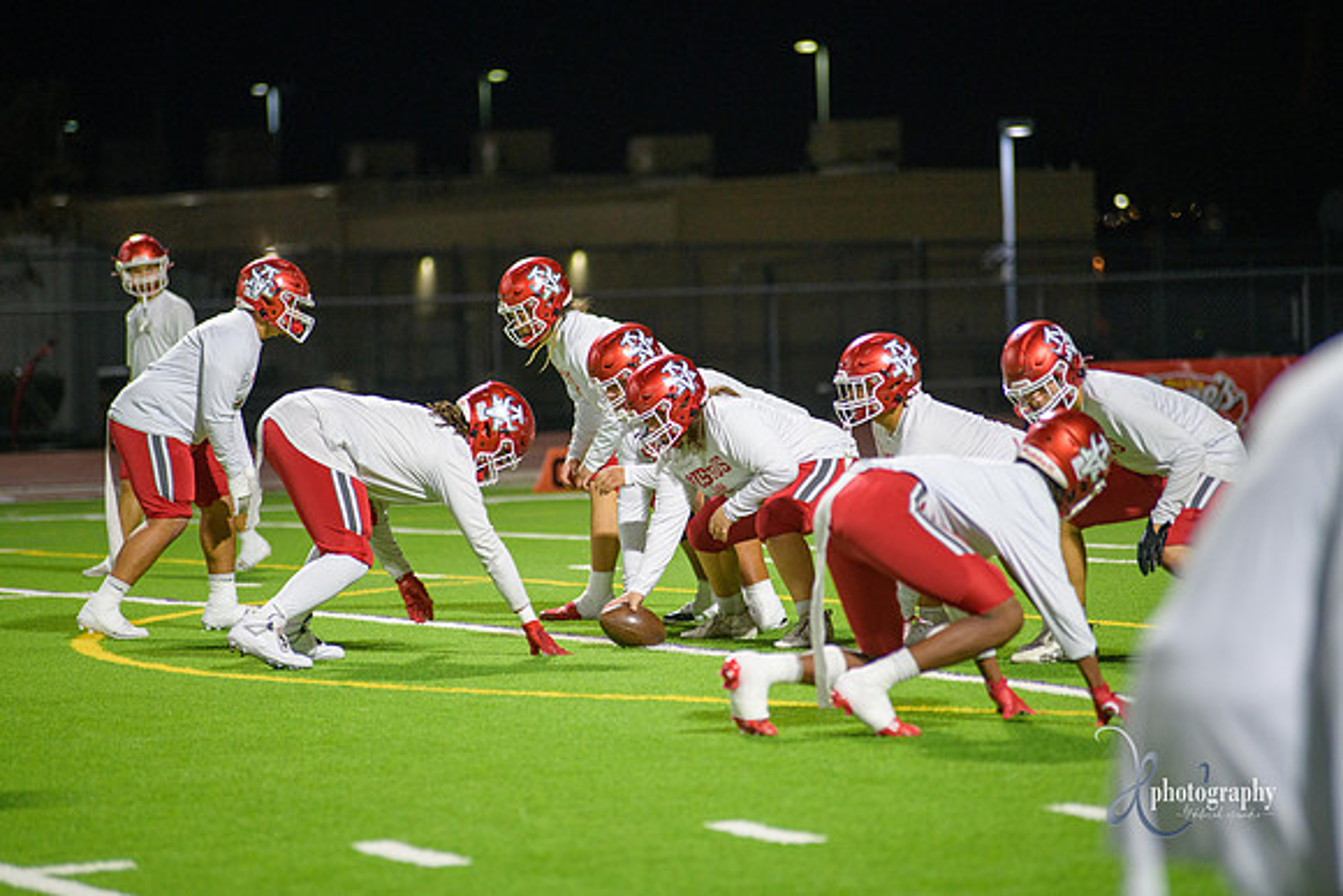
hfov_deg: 10.3
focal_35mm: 200
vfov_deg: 6.9
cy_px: 448
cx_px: 672
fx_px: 7463
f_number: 2.8
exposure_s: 1/250
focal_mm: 200
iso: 1250
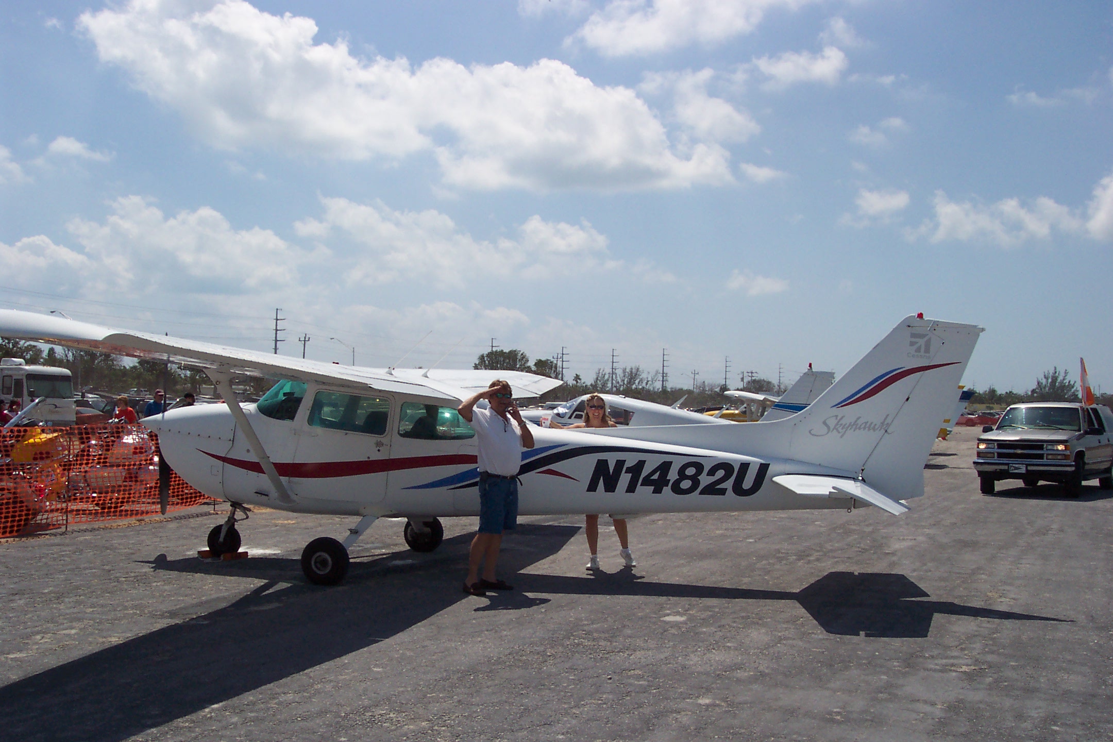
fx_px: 1175
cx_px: 556
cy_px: 371
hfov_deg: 50.7
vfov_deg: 35.1
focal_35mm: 38
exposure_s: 1/1000
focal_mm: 8
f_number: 4.8
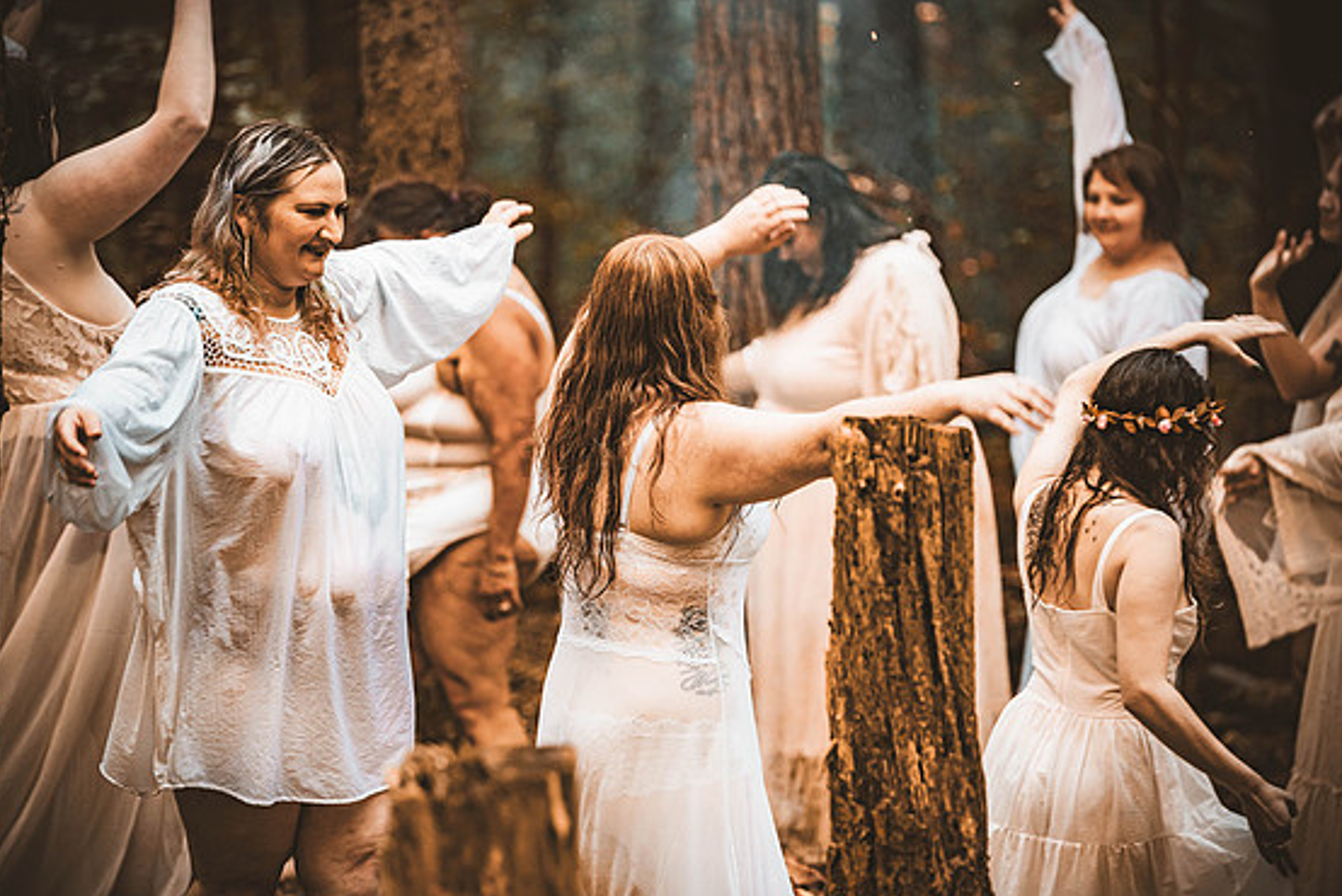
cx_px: 656
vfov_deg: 8.8
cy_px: 461
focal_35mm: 157
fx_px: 5855
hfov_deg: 13.1
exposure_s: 1/160
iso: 1000
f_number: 2.8
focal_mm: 150
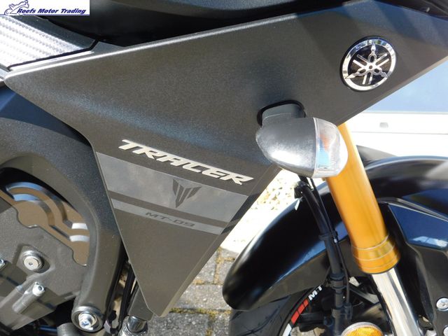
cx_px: 224
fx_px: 518
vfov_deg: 36.0
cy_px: 168
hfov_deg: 46.8
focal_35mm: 40
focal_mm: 7.1
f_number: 3.6
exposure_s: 1/160
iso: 125
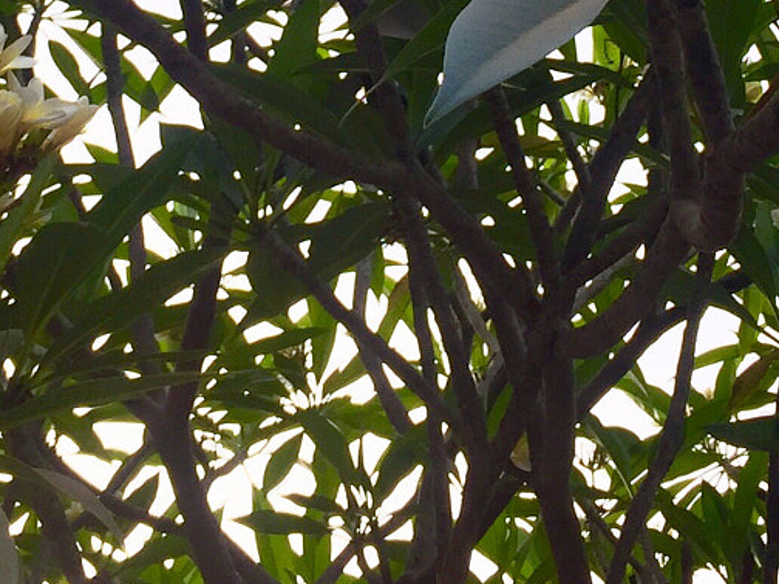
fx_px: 2070
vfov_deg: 15.5
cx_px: 374
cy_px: -113
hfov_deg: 21.3
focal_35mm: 92
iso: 32
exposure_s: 1/319
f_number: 2.2
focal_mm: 4.15
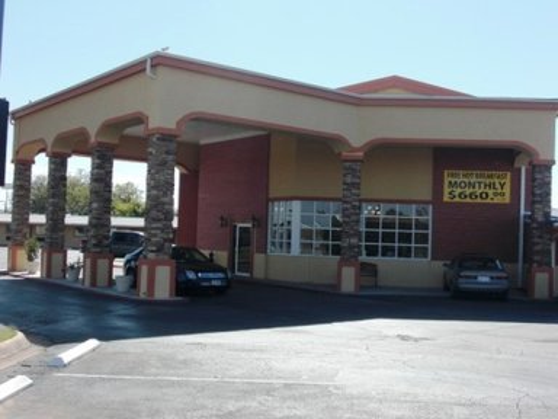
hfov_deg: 43.9
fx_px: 693
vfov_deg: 33.6
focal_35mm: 43
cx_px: 279
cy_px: 210
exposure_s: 1/800
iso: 50
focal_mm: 7.6
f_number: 3.1
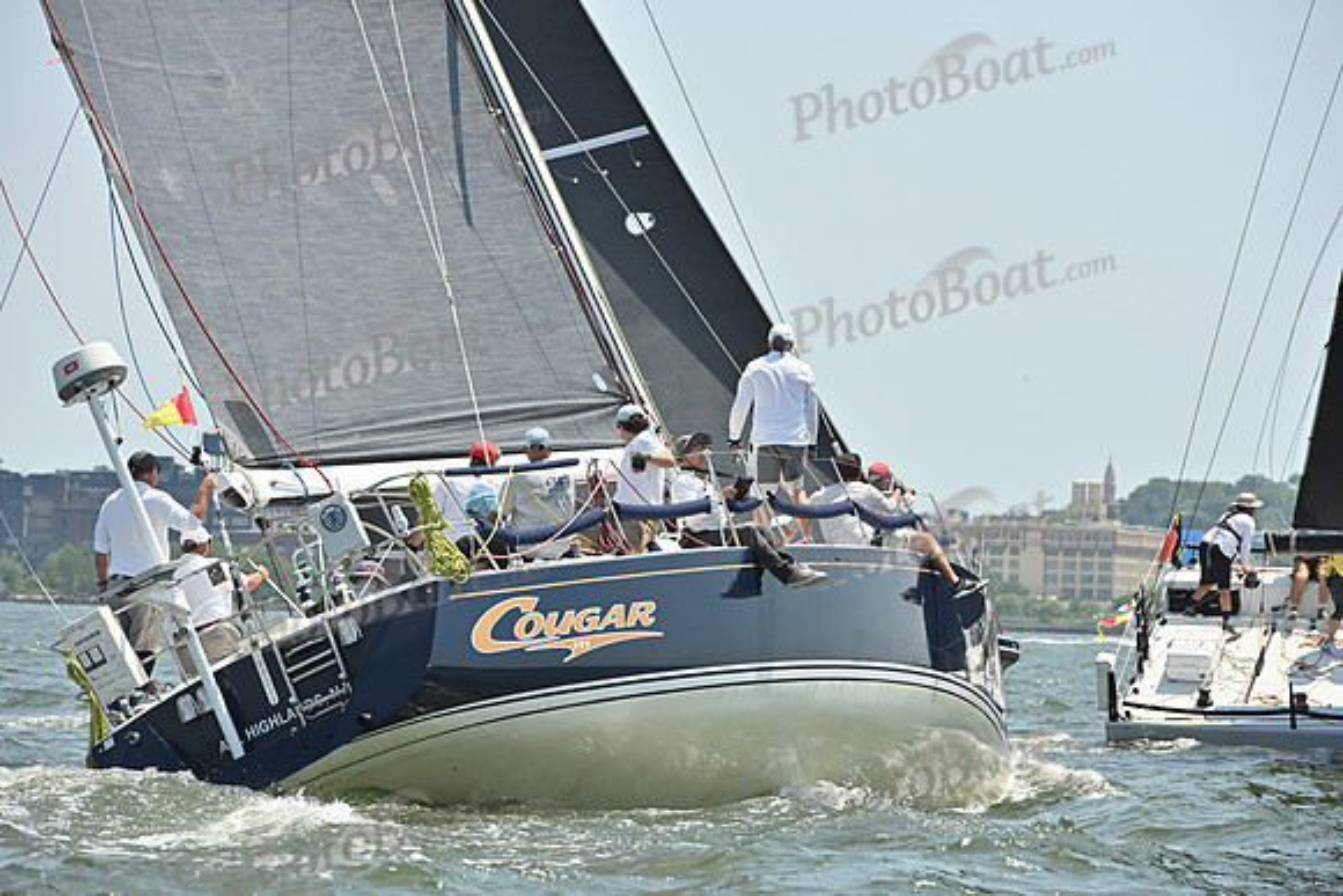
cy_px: 448
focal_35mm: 200
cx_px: 672
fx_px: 7463
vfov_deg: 6.9
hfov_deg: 10.3
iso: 320
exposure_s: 1/1250
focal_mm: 200
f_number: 8
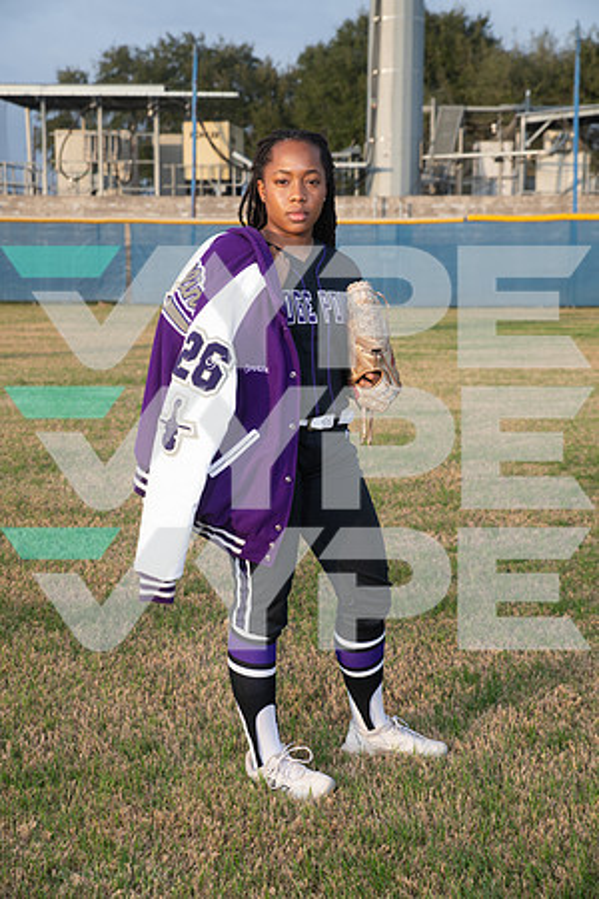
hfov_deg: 24.6
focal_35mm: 55
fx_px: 1373
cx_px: 300
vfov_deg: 36.2
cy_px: 450
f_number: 6.3
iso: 200
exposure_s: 1/320
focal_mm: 55
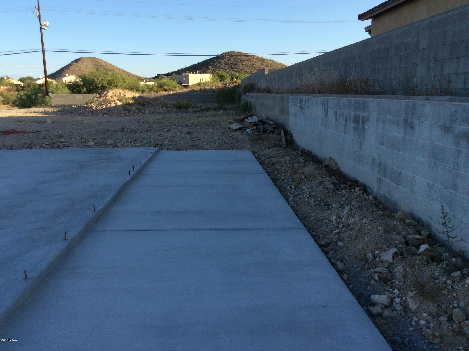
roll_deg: +1.9
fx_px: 433
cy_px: 176
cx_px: 234
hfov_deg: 56.9
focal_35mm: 32
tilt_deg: -12.5
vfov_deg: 44.1
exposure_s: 1/643
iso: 32
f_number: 2.4
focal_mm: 3.3
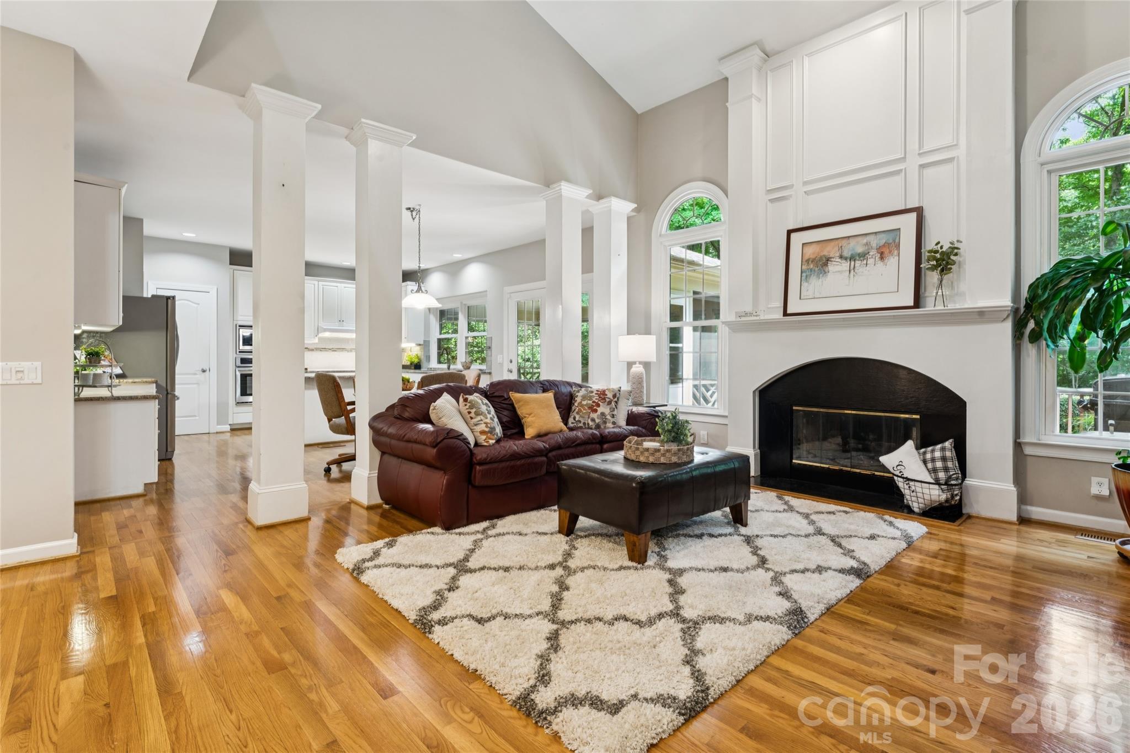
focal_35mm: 17
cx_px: 565
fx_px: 521
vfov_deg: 71.7
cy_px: 376
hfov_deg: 94.6
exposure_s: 1.6
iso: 100
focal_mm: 16.6
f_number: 13
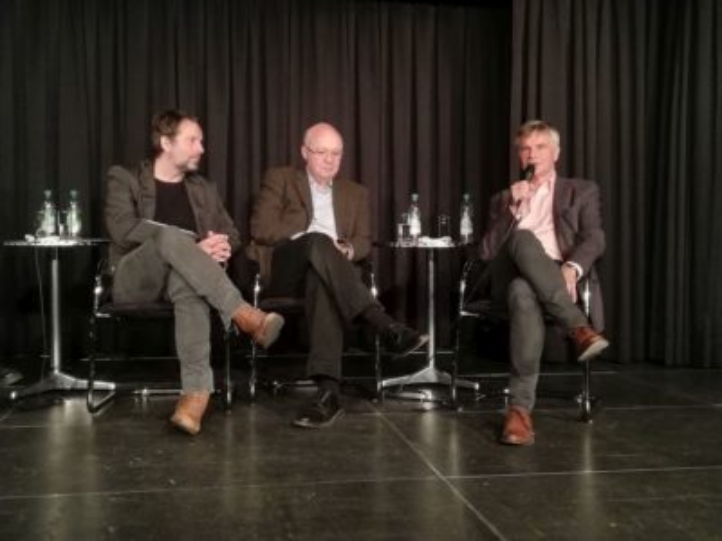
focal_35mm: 43
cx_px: 361
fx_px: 897
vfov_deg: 33.6
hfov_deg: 43.9
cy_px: 270
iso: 640
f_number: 2.2
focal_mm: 3.81
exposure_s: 1/17.1
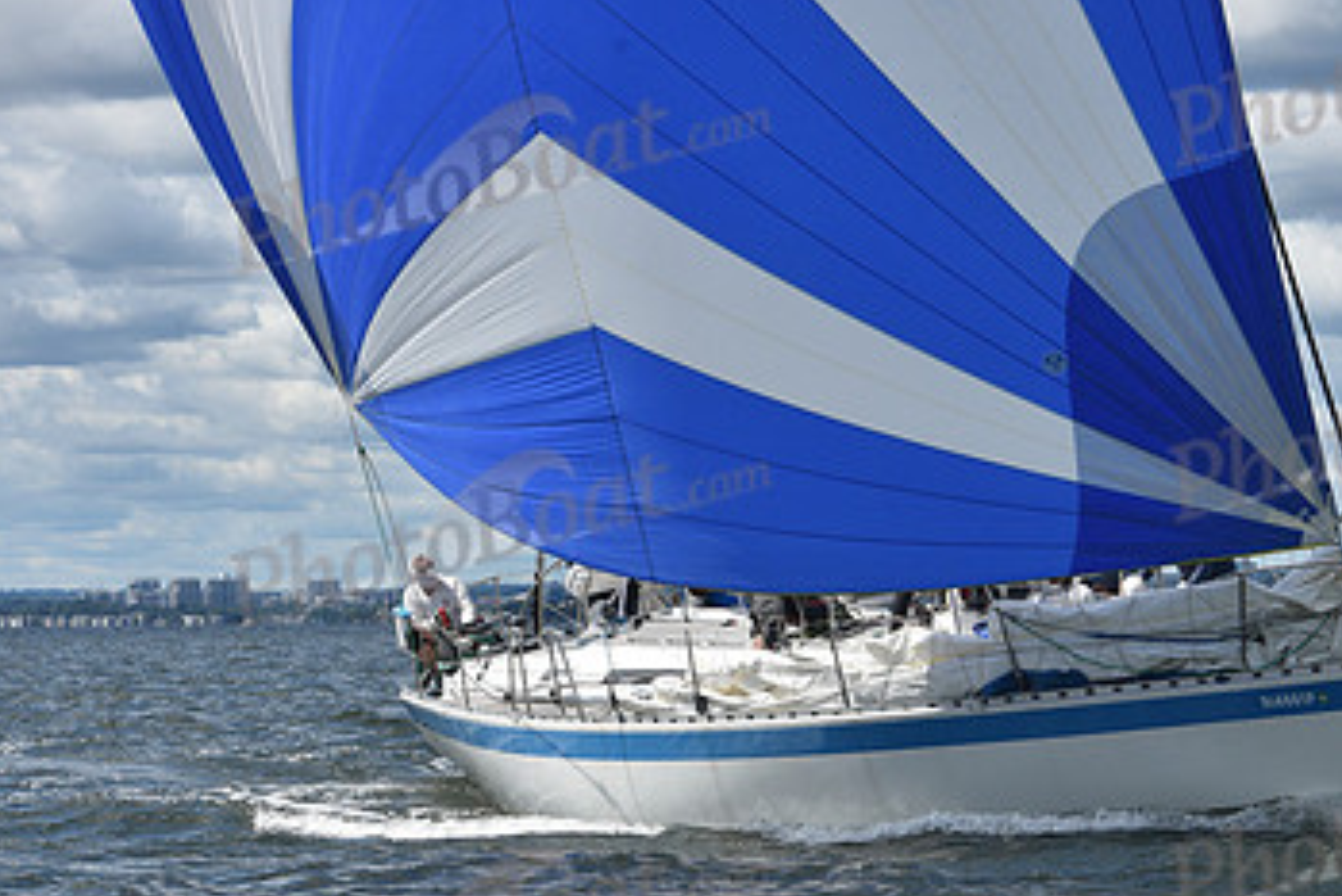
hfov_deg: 12.3
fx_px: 6190
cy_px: 675
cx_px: 973
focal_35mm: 166
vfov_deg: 8.3
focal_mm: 100
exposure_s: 1/800
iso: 250
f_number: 10
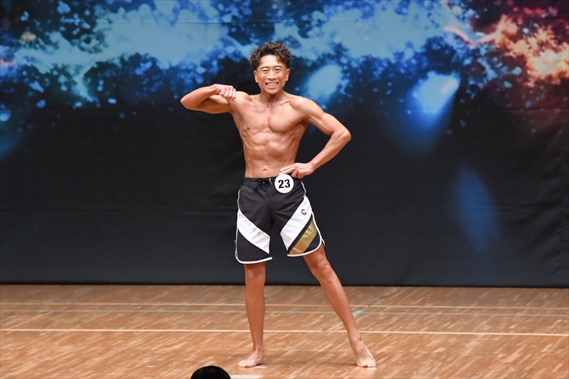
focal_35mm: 270
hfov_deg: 7.6
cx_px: 284
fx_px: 4265
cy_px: 190
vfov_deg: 5.1
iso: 8000
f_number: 5.6
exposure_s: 1/400
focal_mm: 180
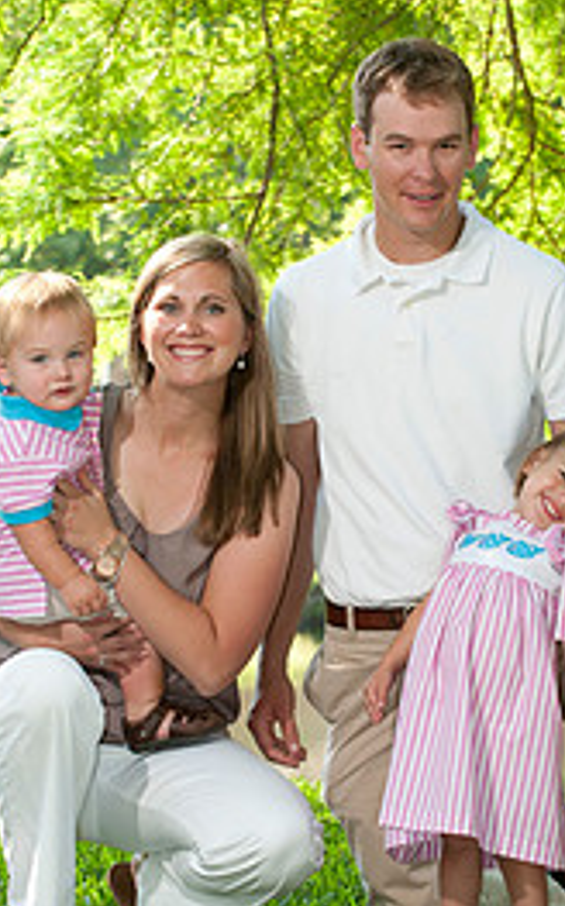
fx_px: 4220
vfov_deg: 12.3
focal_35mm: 171
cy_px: 537
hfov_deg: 7.7
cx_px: 288
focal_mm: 98
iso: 250
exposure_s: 1/100
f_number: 5
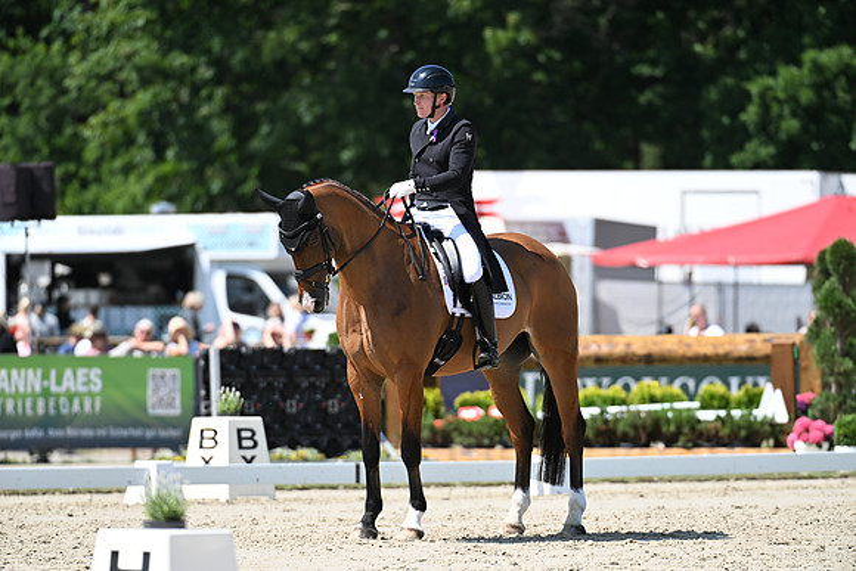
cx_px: 428
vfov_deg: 3.4
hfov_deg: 5.2
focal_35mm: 400
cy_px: 286
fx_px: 9513
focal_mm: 400
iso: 500
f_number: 5
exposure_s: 1/1600
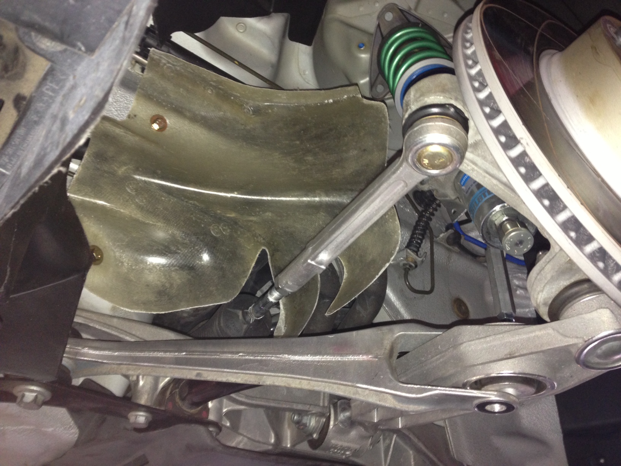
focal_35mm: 33
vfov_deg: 42.9
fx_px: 592
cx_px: 310
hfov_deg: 55.4
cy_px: 233
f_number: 2.4
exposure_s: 1/20
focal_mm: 4.13
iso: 160
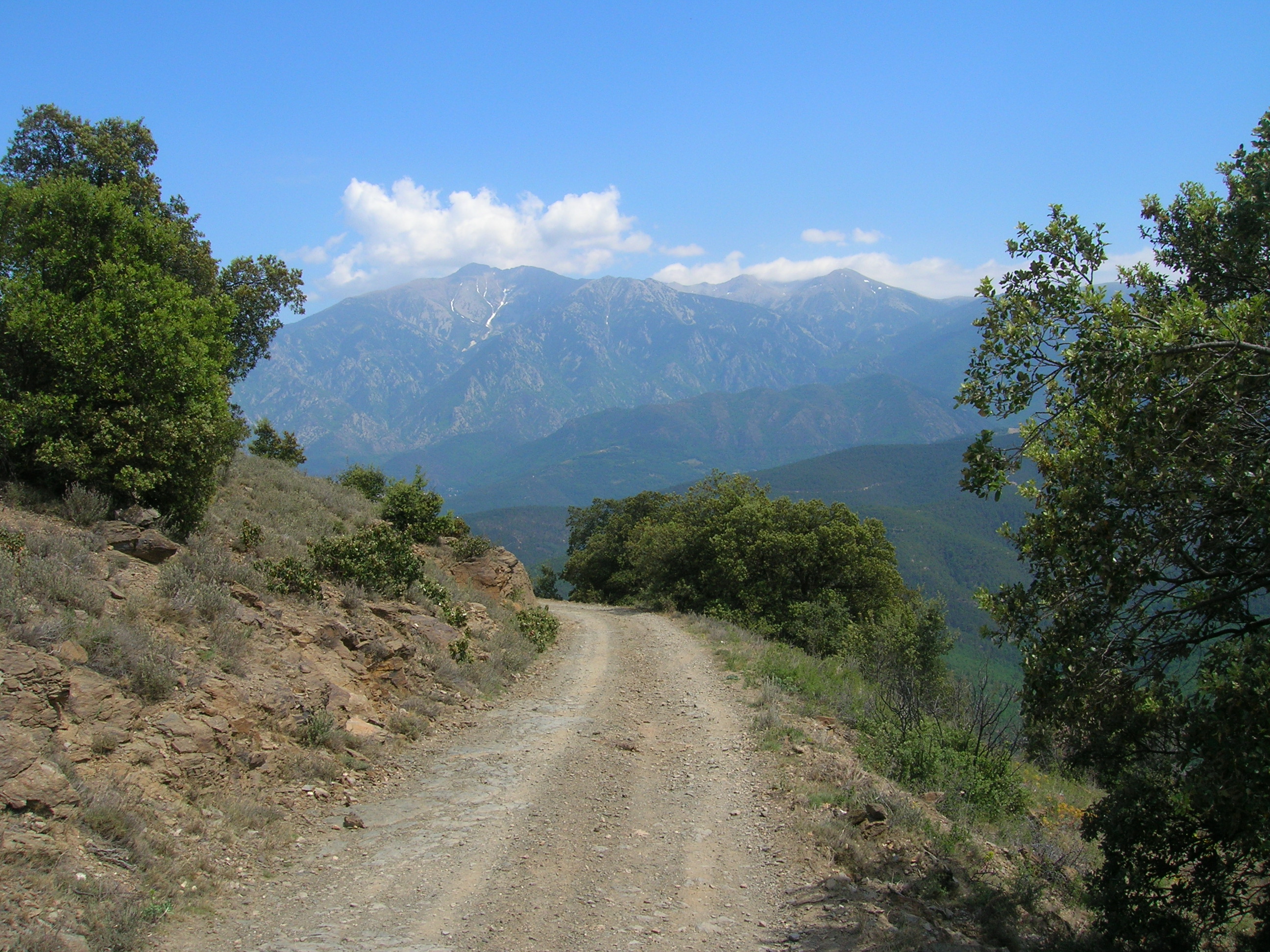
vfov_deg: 41.8
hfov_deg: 54.0
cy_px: 476
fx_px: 1247
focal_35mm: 34
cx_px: 635
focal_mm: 5.7
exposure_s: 1/356
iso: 50
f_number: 4.9
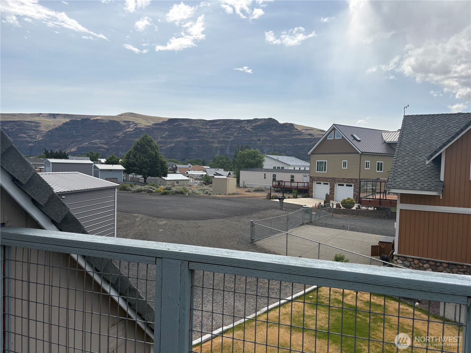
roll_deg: -0.9
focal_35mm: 26
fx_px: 354
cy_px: 176
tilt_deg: -1.1
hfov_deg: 67.3
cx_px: 236
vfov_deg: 53.1
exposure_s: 1/5814
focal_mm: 5.96
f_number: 1.6
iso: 50
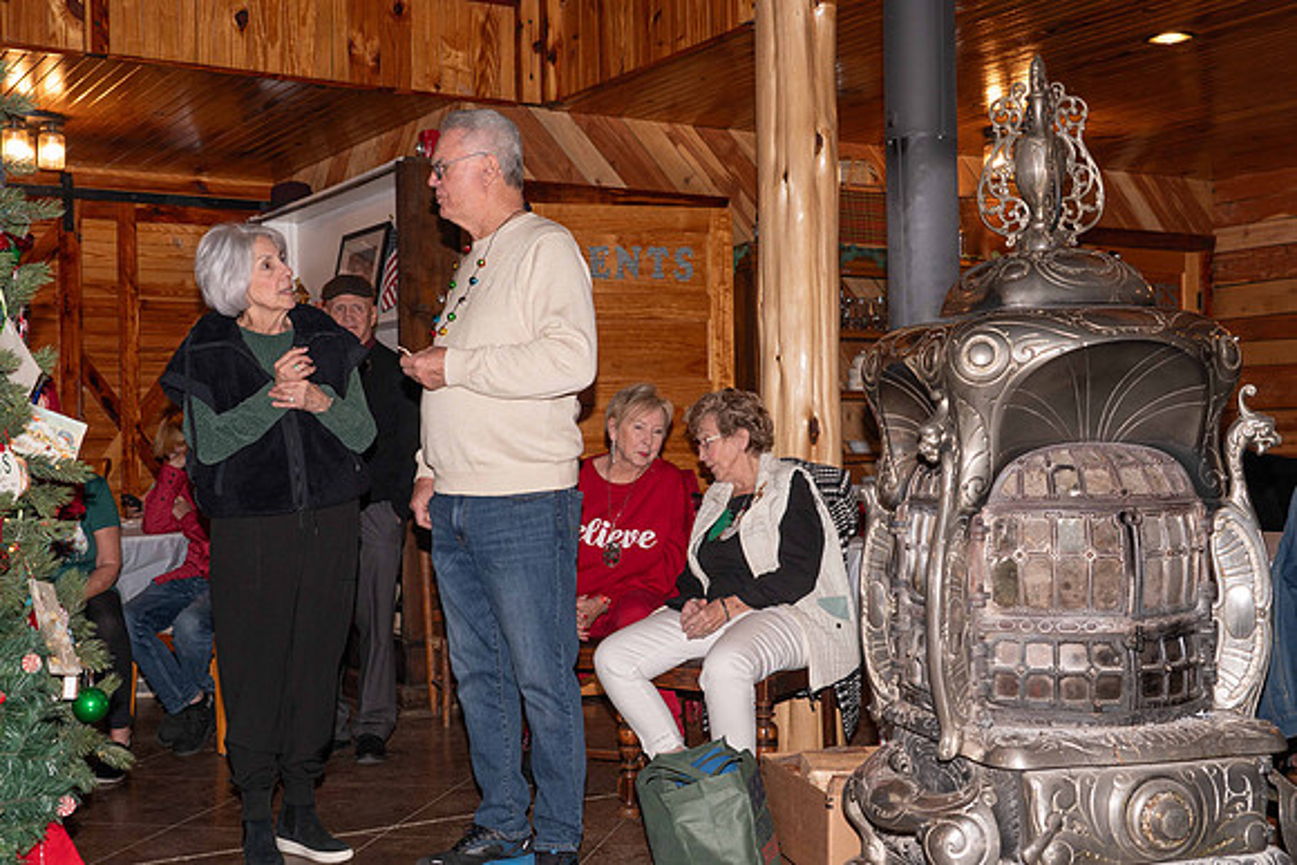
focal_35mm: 42
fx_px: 1513
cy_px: 432
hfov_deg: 46.4
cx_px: 648
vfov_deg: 31.9
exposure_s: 1/100
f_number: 7.1
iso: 500
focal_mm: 42
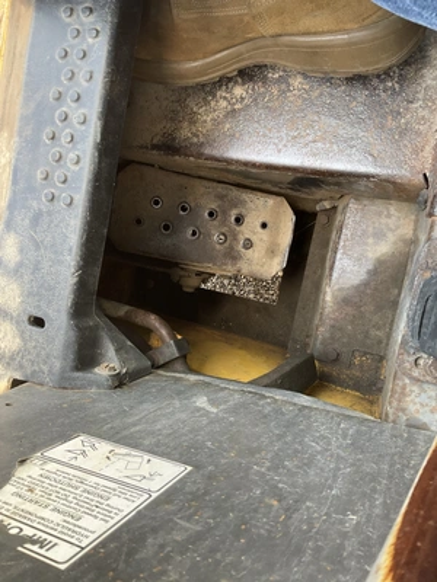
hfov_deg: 48.2
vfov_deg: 61.7
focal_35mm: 29
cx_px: 218
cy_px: 291
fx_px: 488
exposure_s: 1/122
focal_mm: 3
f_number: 1.8
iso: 40
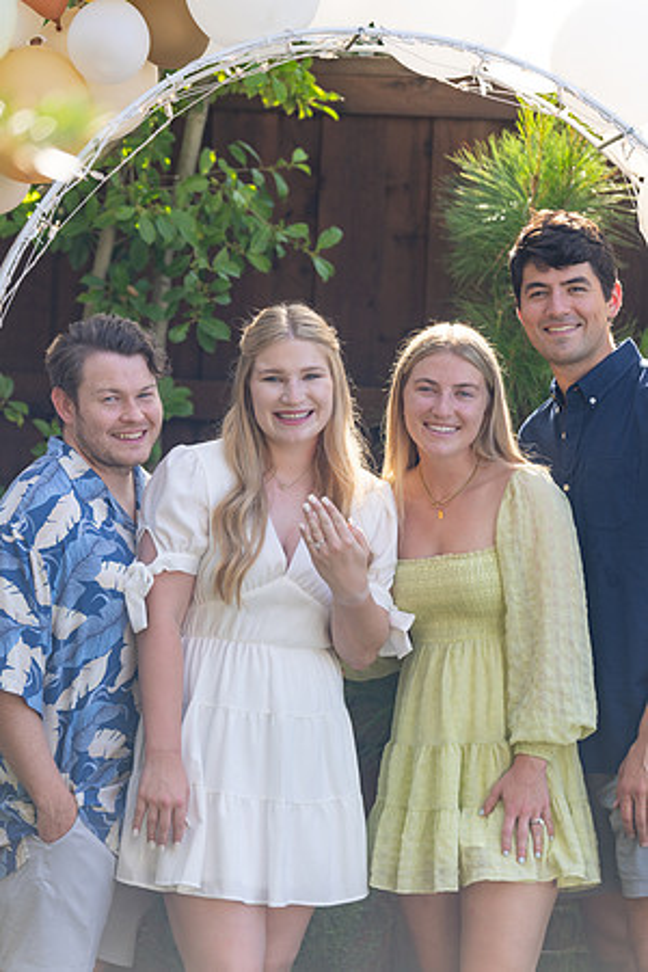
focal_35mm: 135
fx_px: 3645
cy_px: 486
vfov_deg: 15.2
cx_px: 324
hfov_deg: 10.2
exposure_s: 1/250
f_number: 3.5
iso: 100
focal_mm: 135
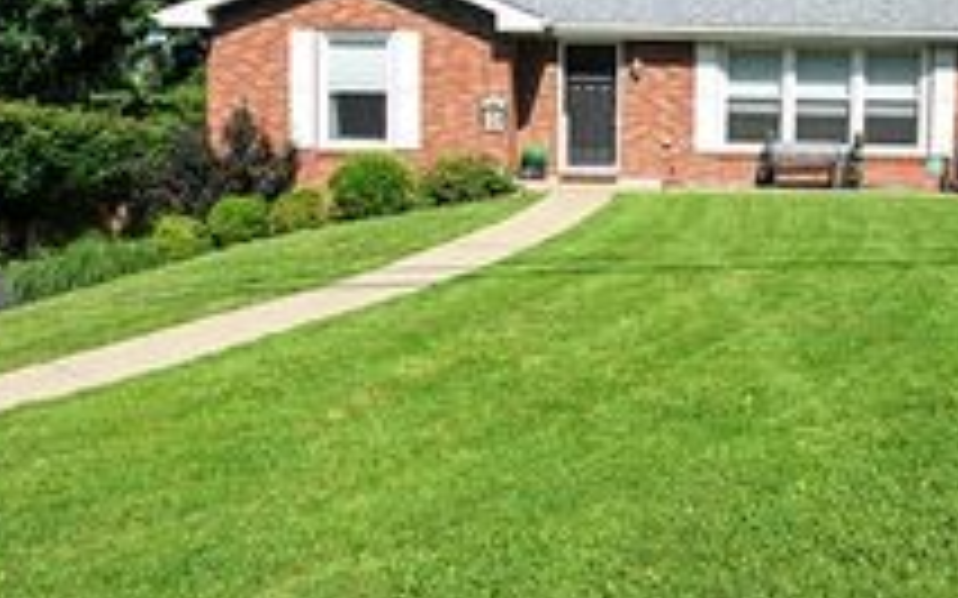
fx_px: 1169
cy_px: 160
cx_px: 625
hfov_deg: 44.0
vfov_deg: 28.3
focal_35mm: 45
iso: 100
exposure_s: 1/160
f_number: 8
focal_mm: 12.5
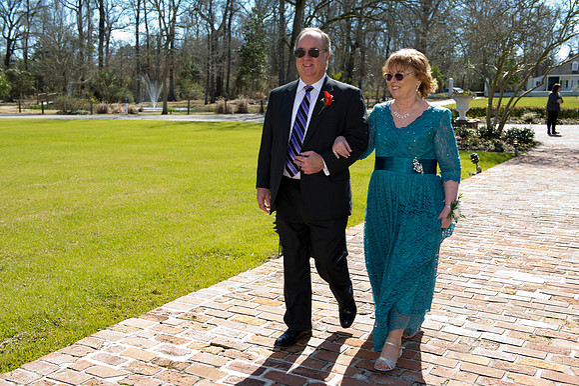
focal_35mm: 40
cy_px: 193
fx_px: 643
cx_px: 290
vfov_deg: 33.4
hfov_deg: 48.5
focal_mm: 40
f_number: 5.6
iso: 100
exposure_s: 1/200
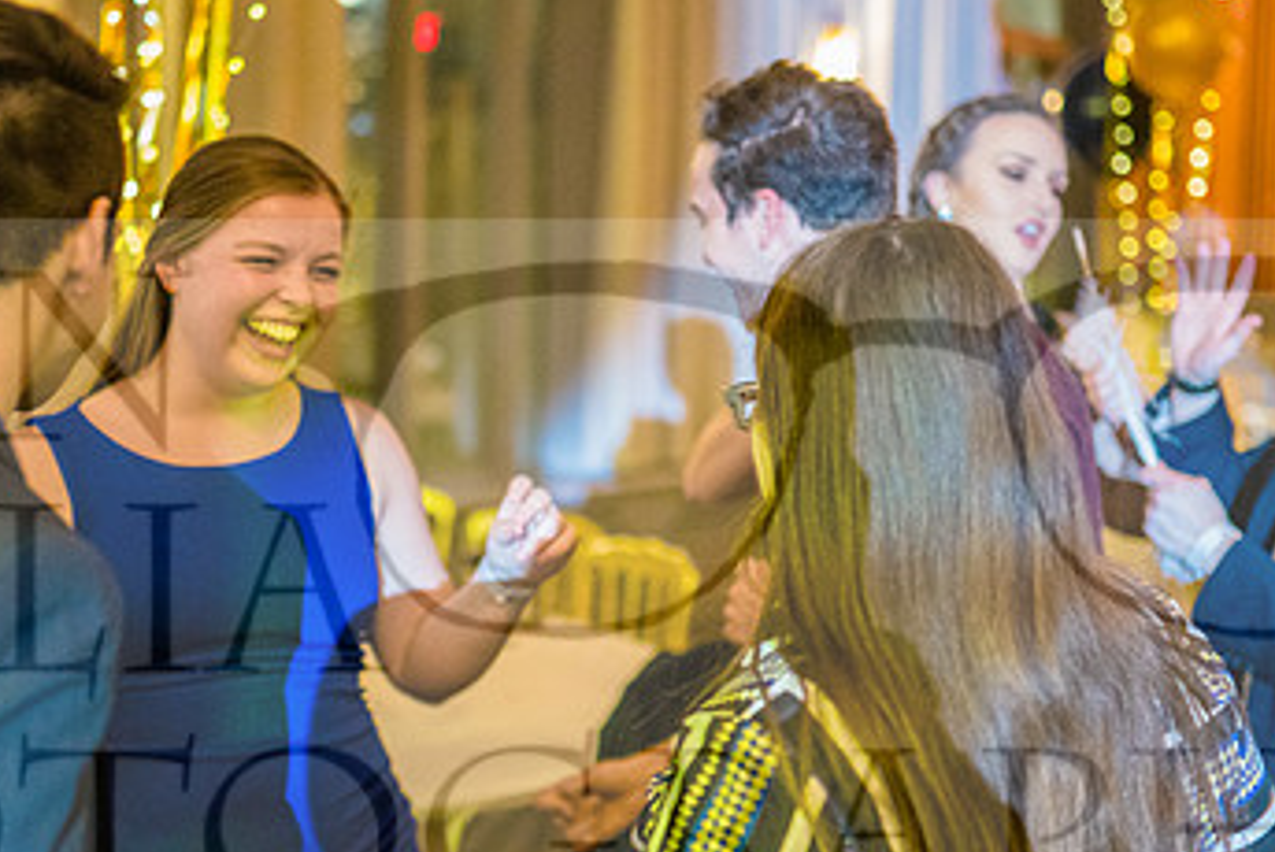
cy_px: 383
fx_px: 2091
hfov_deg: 33.8
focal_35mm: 59
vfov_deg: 23.0
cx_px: 486
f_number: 1.4
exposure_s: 1/50
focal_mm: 35
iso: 8000
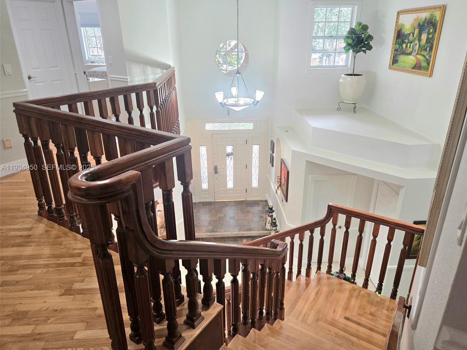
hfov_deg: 71.6
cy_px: 168
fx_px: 324
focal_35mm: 24
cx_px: 243
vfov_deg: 56.8
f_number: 1.8
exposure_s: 1/120
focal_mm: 5.4
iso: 320
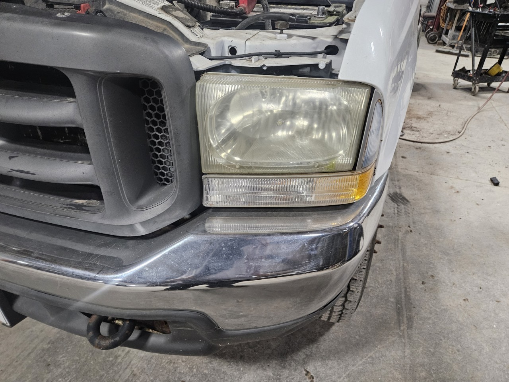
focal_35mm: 23
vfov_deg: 58.9
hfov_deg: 73.9
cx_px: 254
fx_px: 338
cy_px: 191
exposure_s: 1/60
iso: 640
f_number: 1.8
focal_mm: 5.4
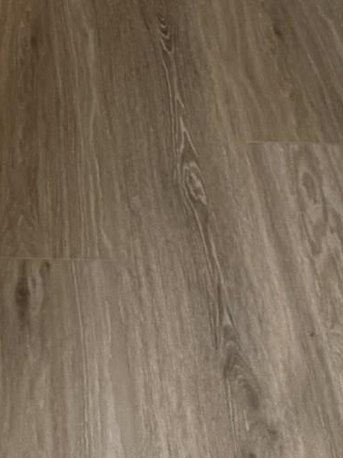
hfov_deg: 22.0
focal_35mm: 64
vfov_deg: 19.3
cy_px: -436
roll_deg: +0.4
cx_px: -12
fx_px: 846
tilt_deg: -18.2
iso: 250
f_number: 2.2
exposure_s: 1/60
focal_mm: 2.22
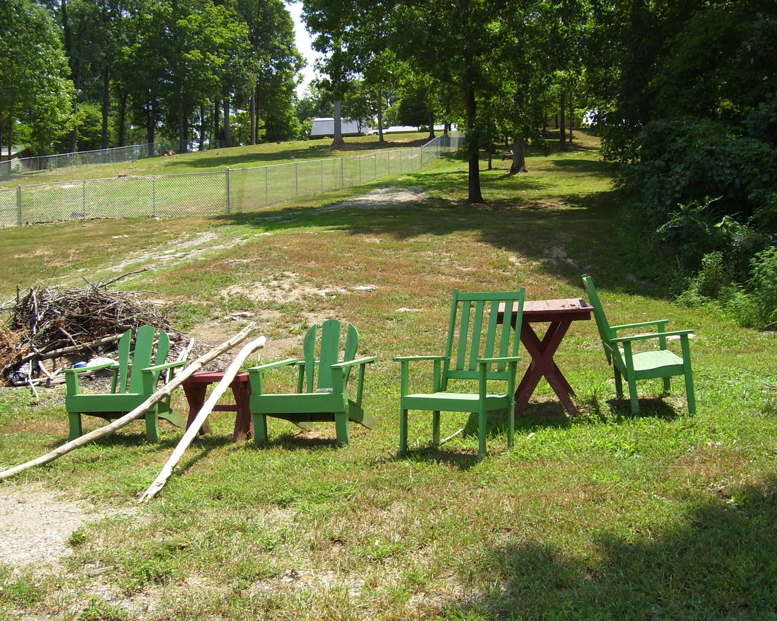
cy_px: 315
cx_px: 381
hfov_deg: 47.9
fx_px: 874
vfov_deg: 39.1
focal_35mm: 38
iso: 80
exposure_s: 1/250
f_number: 4.8
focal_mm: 6
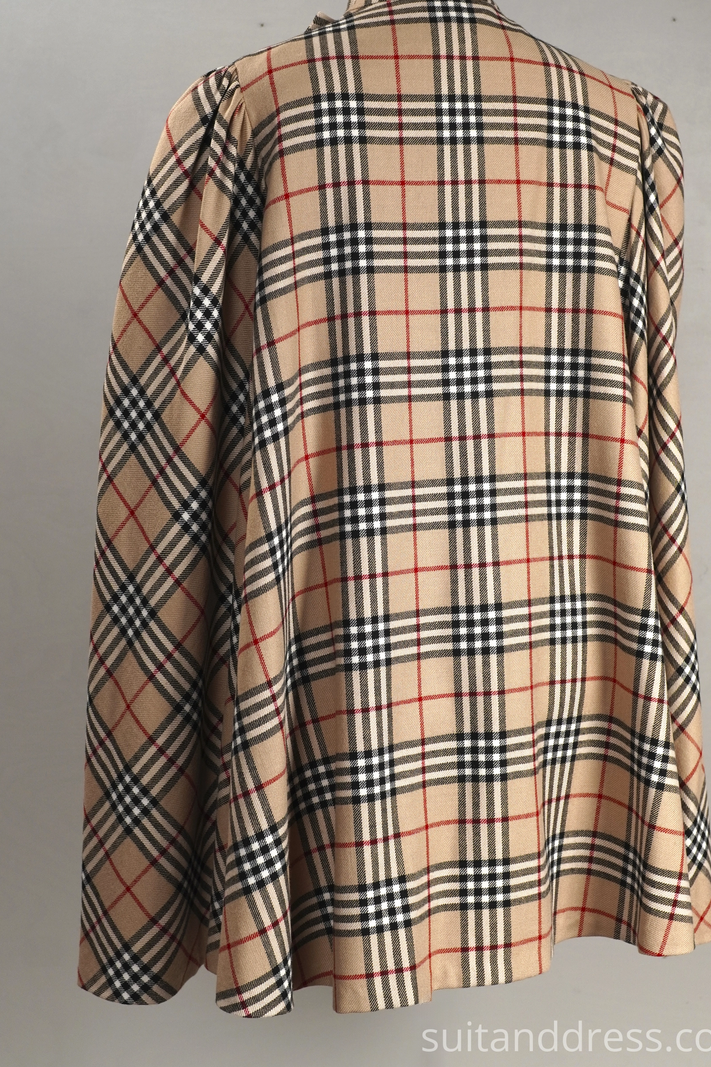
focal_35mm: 57
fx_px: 1688
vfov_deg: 35.0
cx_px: 367
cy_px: 463
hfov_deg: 23.8
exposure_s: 1/100
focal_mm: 32
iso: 400
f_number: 5
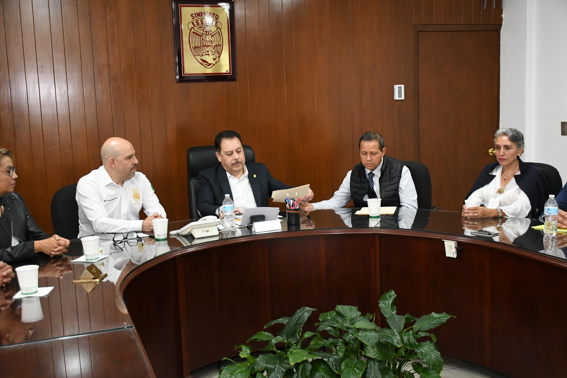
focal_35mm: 40
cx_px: 284
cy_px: 189
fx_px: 630
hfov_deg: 48.5
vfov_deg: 33.4
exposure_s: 1/100
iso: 2500
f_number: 4
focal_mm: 27
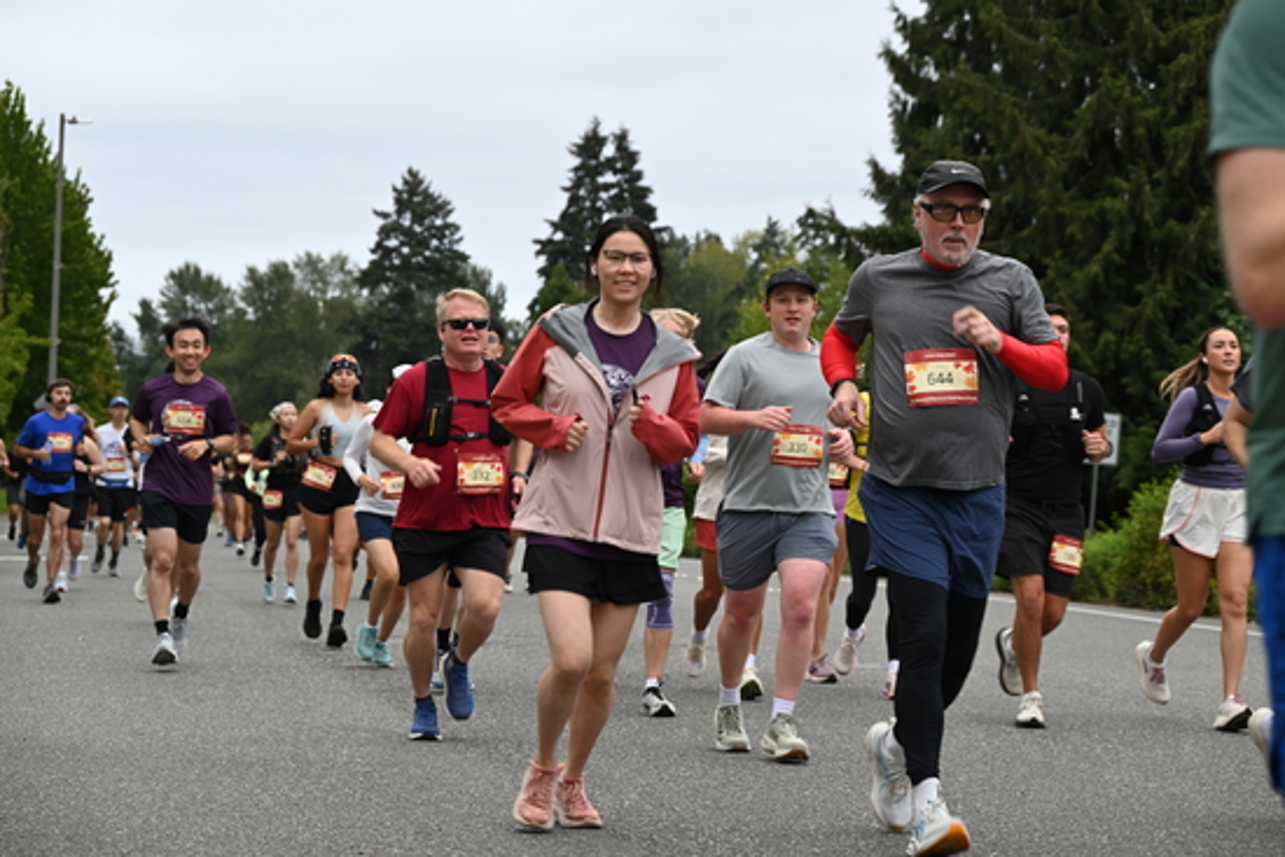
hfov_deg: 22.4
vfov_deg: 15.0
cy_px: 428
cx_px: 642
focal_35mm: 91
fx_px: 3249
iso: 400
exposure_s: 1/160
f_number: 6.3
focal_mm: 91
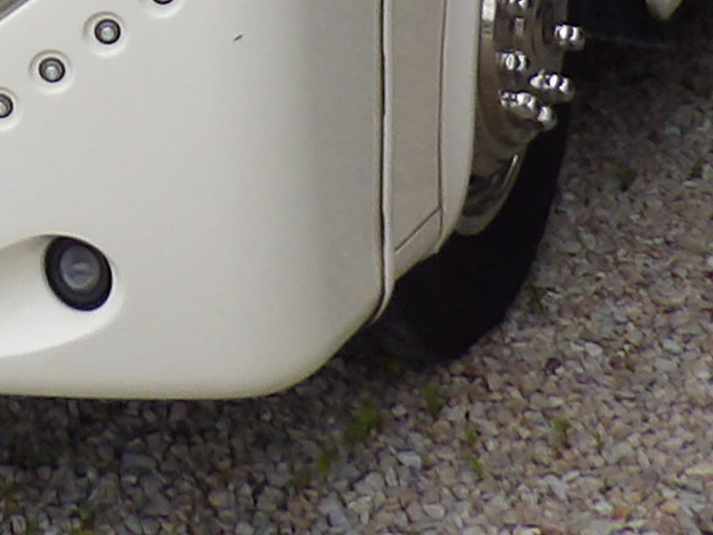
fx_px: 2924
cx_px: -308
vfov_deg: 9.0
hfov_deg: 13.2
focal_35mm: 142
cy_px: -896
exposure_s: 1/761
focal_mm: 4.3
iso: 100
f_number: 2.8
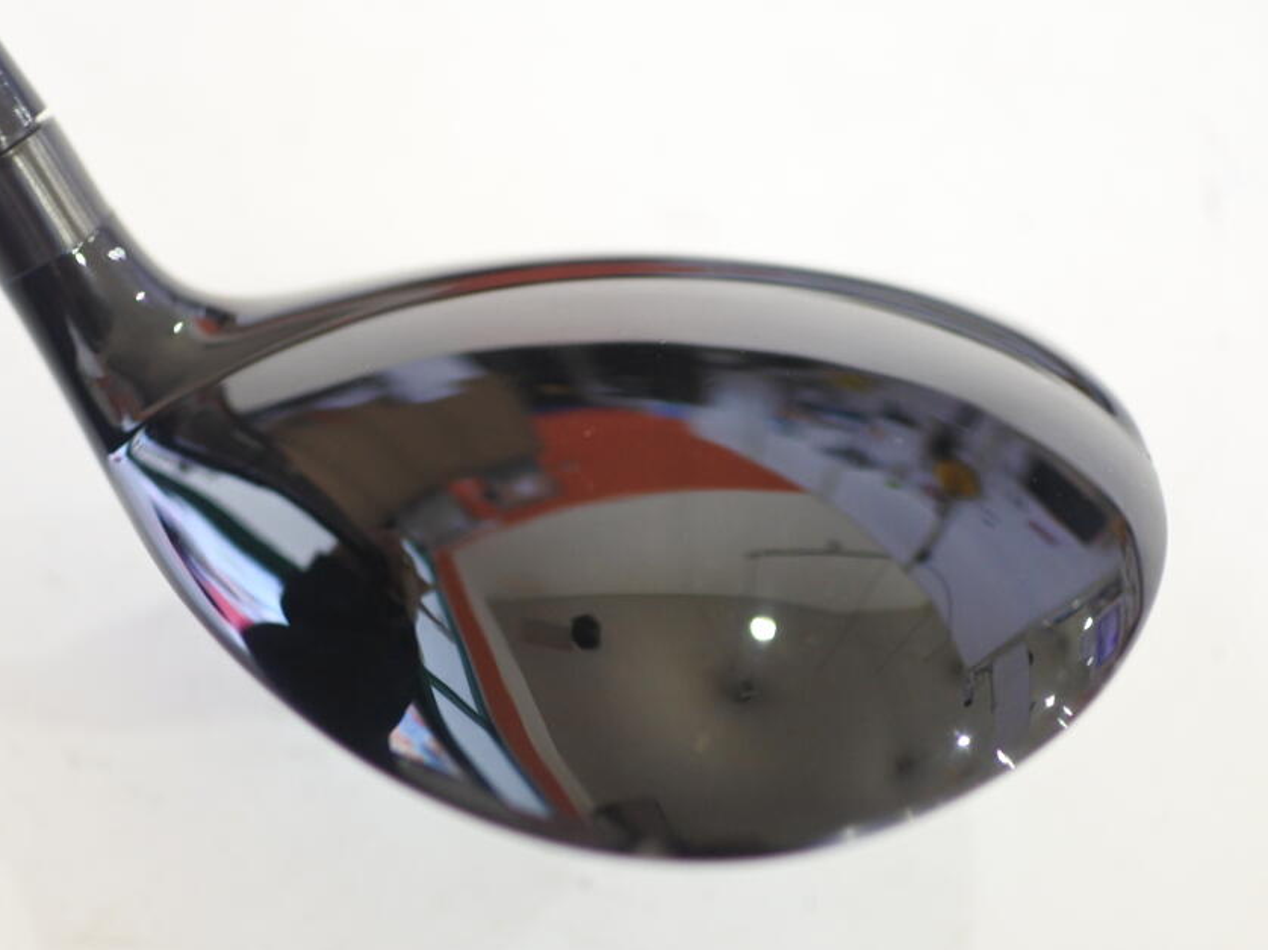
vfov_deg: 27.0
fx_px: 1977
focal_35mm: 54
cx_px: 545
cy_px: 472
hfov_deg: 35.5
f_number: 1.8
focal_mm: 18.5
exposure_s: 1/160
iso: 800
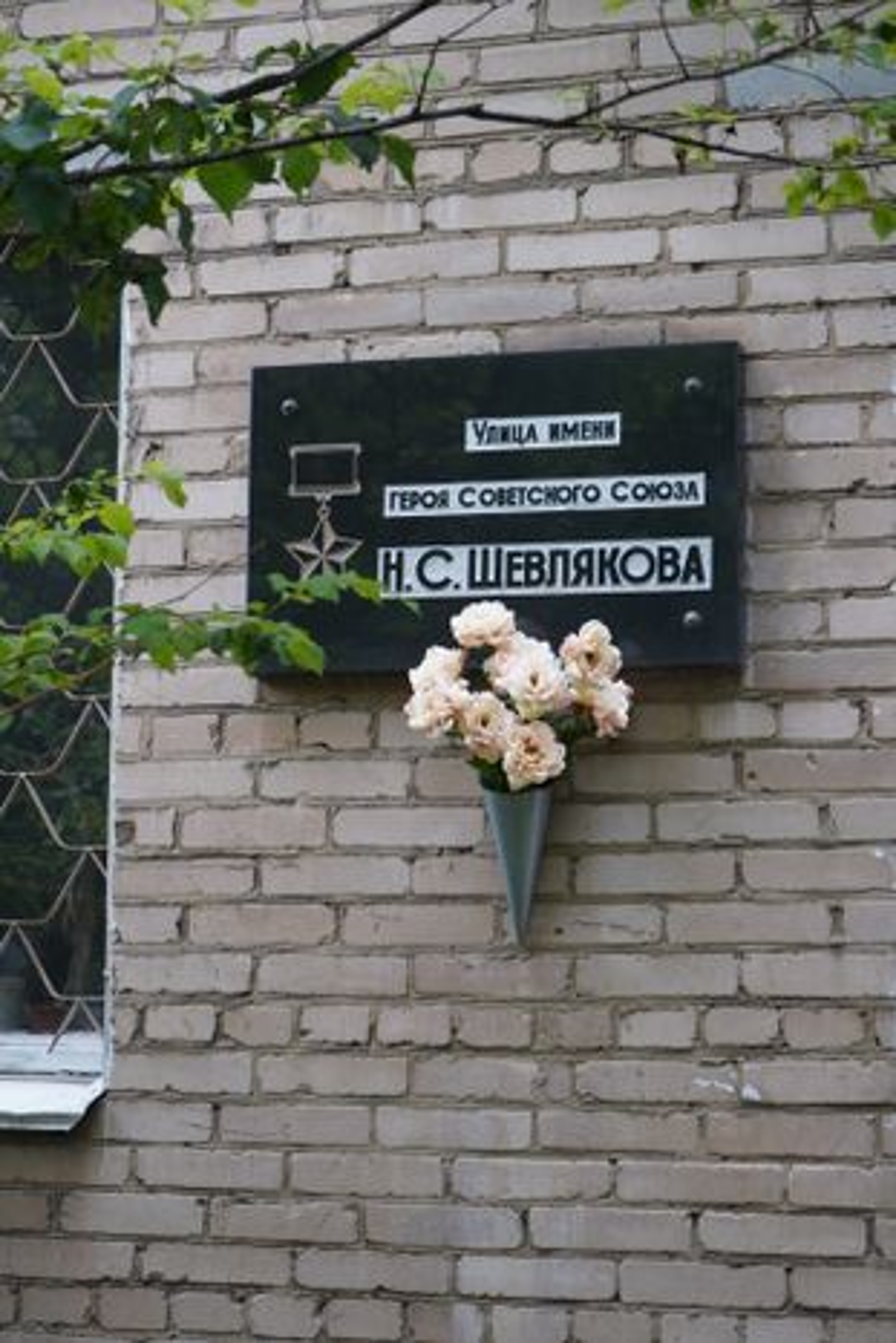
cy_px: 672
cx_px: 448
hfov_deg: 19.5
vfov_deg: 28.8
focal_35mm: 70
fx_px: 2611
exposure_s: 1/160
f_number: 5.6
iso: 1600
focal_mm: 70
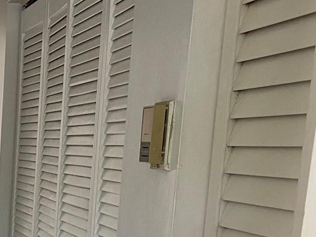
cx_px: -114
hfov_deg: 21.6
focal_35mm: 80
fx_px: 730
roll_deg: -0.9
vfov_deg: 17.4
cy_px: 300
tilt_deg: -11.7
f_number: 1.8
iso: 125
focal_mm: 4.25
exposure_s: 1/79
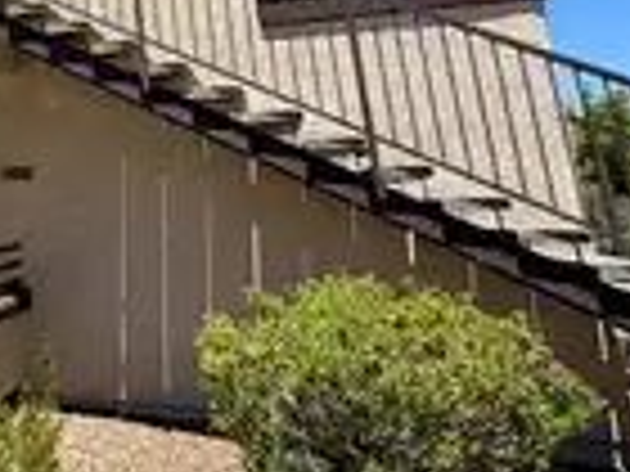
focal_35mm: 40
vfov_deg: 33.7
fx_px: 728
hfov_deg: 38.8
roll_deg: +1.9
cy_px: 31
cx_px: -58
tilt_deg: +12.5
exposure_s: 1/928
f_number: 2.2
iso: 20
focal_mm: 2.22
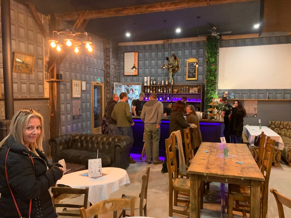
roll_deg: -1.7
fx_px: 227
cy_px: 112
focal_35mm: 27
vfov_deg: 51.4
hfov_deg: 65.3
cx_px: 144
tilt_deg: -3.4
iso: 320
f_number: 1.8
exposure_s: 1/25
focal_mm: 4.25
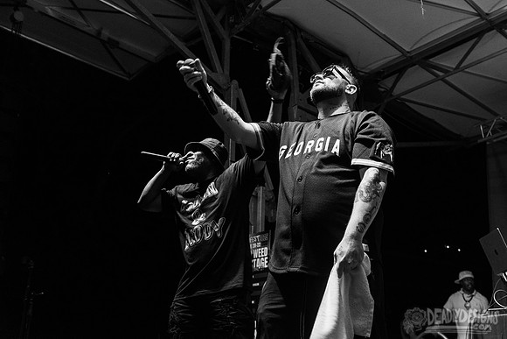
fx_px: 564
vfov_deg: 33.3
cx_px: 290
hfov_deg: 48.3
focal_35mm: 40
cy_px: 145
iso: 2000
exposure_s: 1/250
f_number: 4
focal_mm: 35
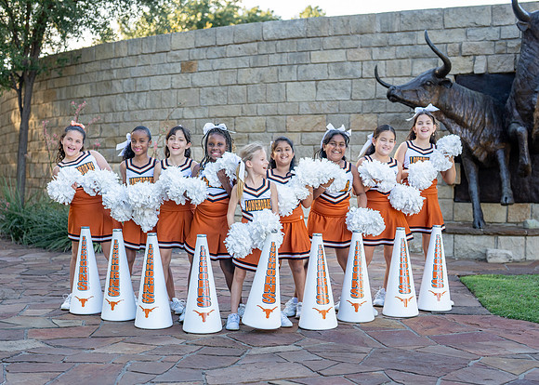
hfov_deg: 32.1
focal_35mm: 61
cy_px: 222
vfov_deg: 23.2
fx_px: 935
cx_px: 253
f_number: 2.5
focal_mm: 50
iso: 250
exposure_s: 1/400
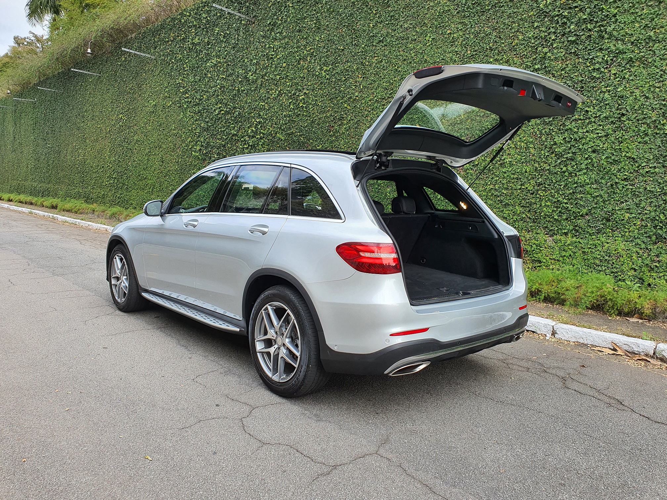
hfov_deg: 67.3
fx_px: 501
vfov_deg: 53.1
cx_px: 334
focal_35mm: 26
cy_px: 250
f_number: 2.4
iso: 50
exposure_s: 1/340
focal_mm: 4.3
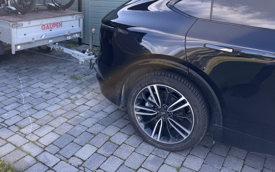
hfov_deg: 54.2
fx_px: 262
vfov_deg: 35.4
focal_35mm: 35
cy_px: 42
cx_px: 91
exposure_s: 1/410
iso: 80
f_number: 1.78
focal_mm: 6.76
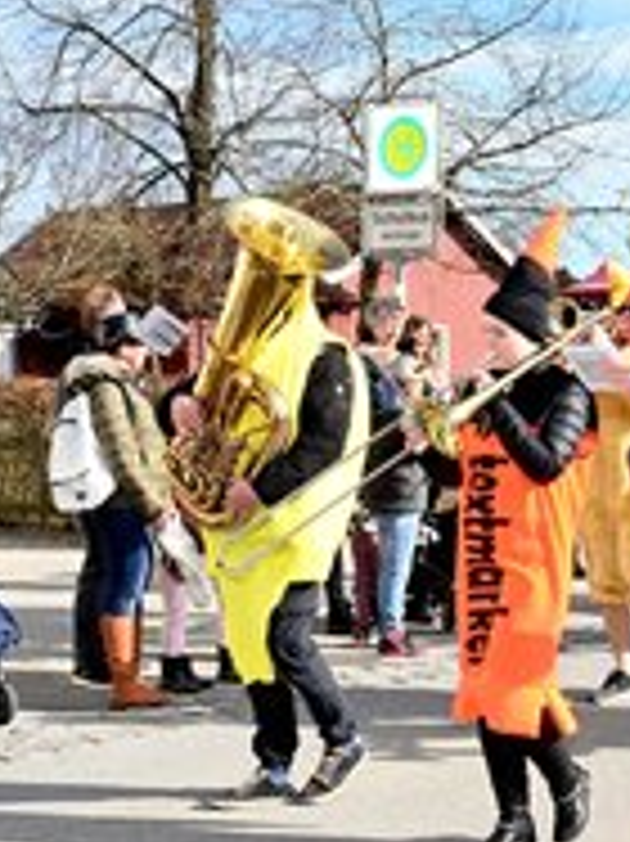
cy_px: 482
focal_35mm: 78
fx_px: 1895
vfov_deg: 25.0
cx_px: 666
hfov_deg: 18.3
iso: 1000
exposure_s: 1/200
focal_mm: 38
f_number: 22
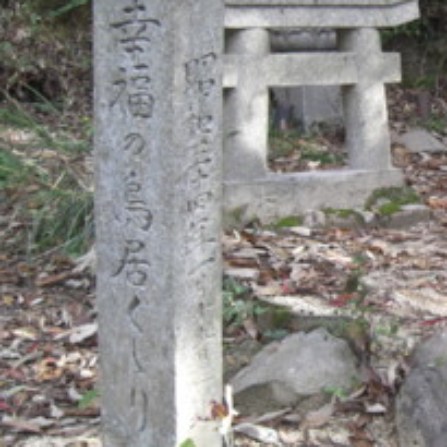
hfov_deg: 22.8
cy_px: 198
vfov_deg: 24.0
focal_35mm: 72
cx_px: 471
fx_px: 1052
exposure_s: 1/100
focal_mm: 7.9
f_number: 2.8
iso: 80
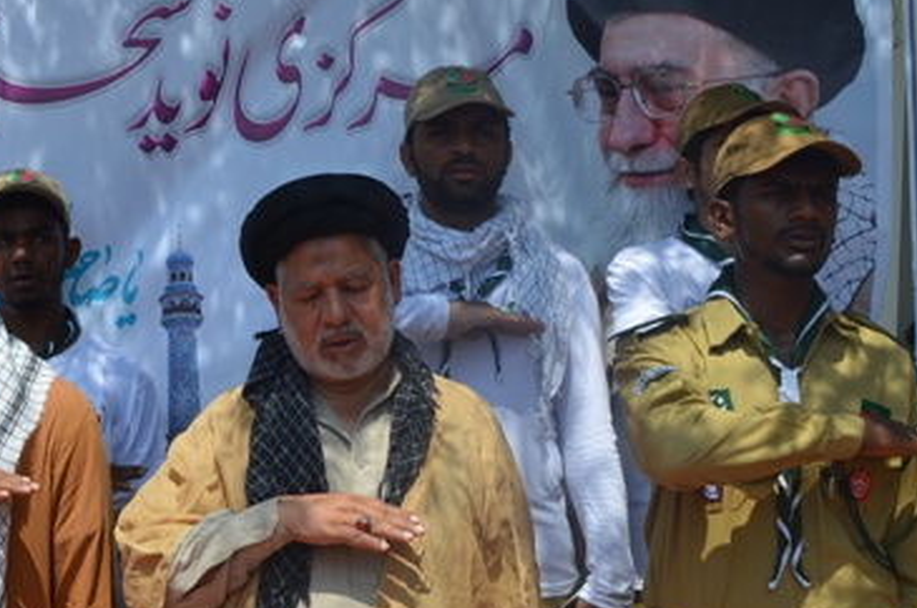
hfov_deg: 29.6
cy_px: 402
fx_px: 1699
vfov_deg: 20.2
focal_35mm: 67
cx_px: 198
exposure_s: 1/250
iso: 100
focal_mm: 27
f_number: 8
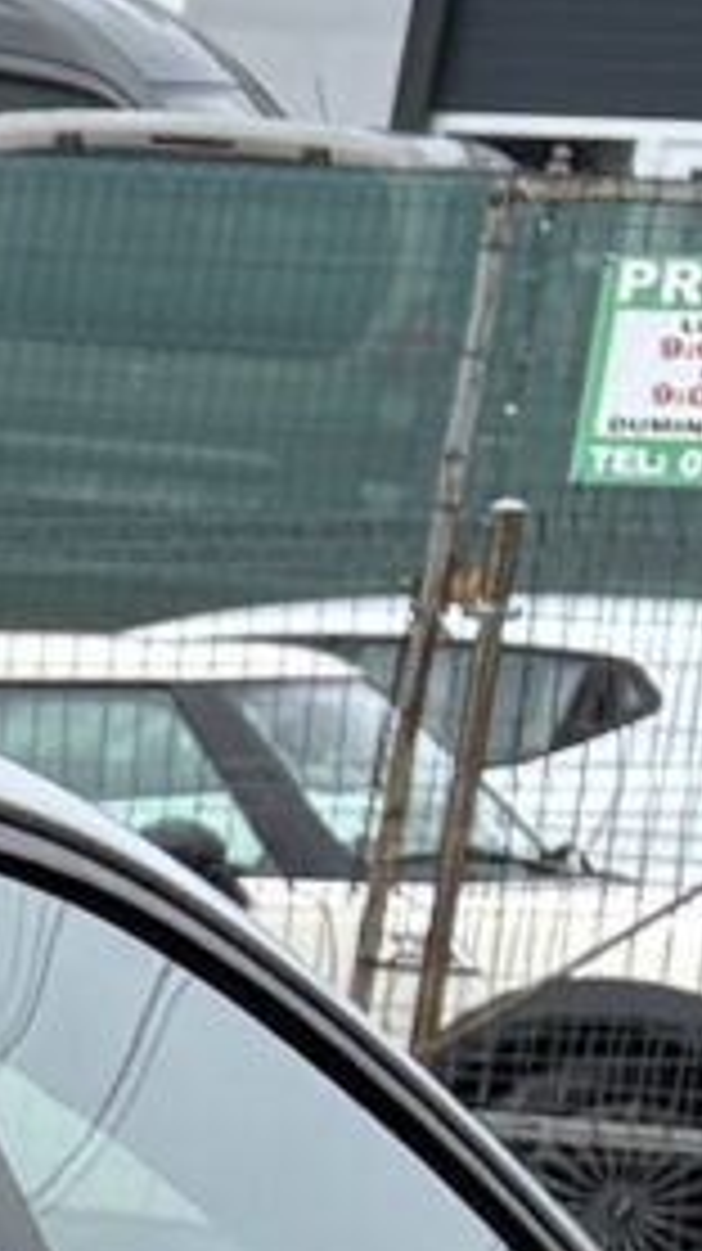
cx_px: -3141
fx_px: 8653
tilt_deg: -14.5
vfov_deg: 7.8
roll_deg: -4.1
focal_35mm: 261
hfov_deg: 4.0
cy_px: 2794
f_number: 1.6
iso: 50
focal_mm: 5.96
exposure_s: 1/1381
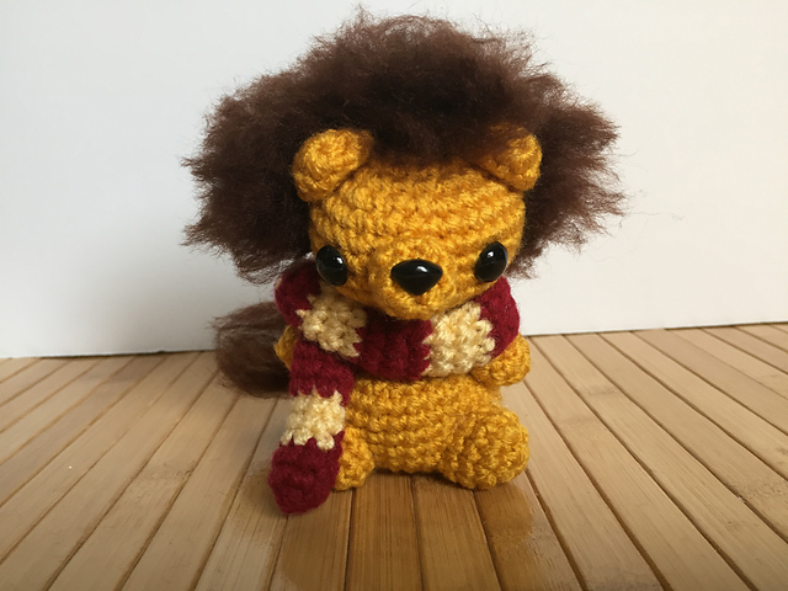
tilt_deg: -9.6
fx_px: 660
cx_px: 394
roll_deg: +3.1
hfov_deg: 61.7
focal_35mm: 29
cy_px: 296
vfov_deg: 48.2
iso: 64
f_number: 2.2
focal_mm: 4.15
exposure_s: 1/30
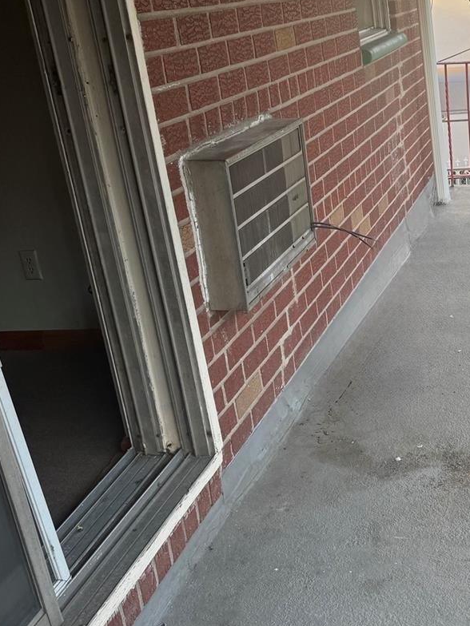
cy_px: 315
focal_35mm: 47
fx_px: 851
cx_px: 429
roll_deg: +7.2
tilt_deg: -18.7
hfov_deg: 29.5
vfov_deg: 40.4
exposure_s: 1/216
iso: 80
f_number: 1.78
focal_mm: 6.76
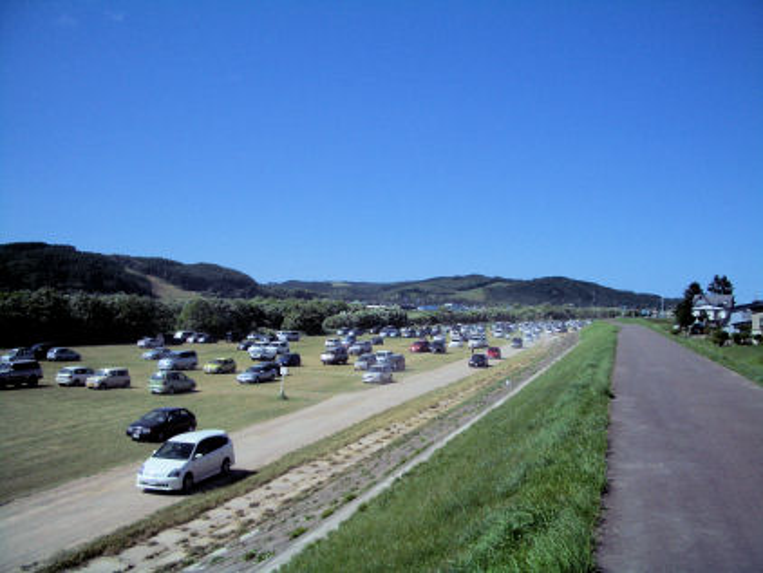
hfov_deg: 52.6
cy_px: 286
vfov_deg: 40.7
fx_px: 772
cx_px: 382
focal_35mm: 35
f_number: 4.3
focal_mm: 5.8
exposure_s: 1/1600
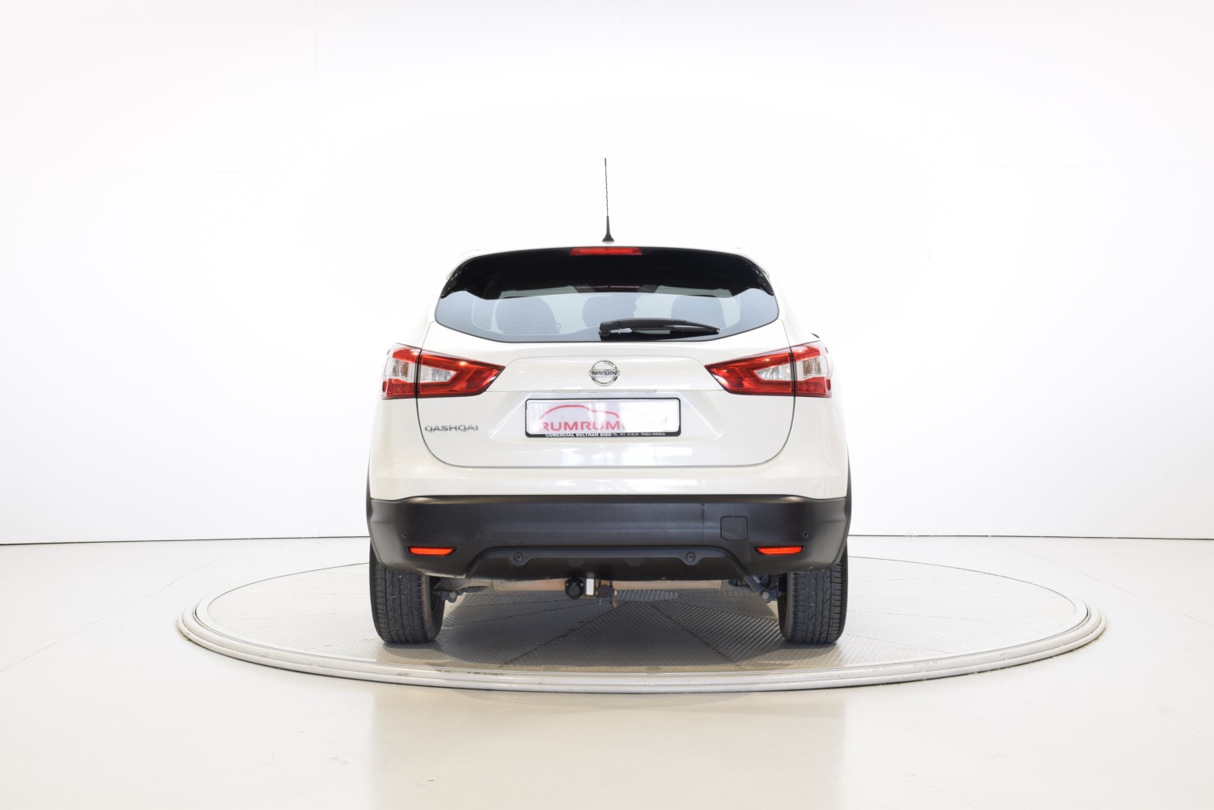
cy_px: 405
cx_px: 607
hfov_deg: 42.3
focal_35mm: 46
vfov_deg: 28.9
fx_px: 1568
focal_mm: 31
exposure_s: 1/1.3
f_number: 16
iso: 100
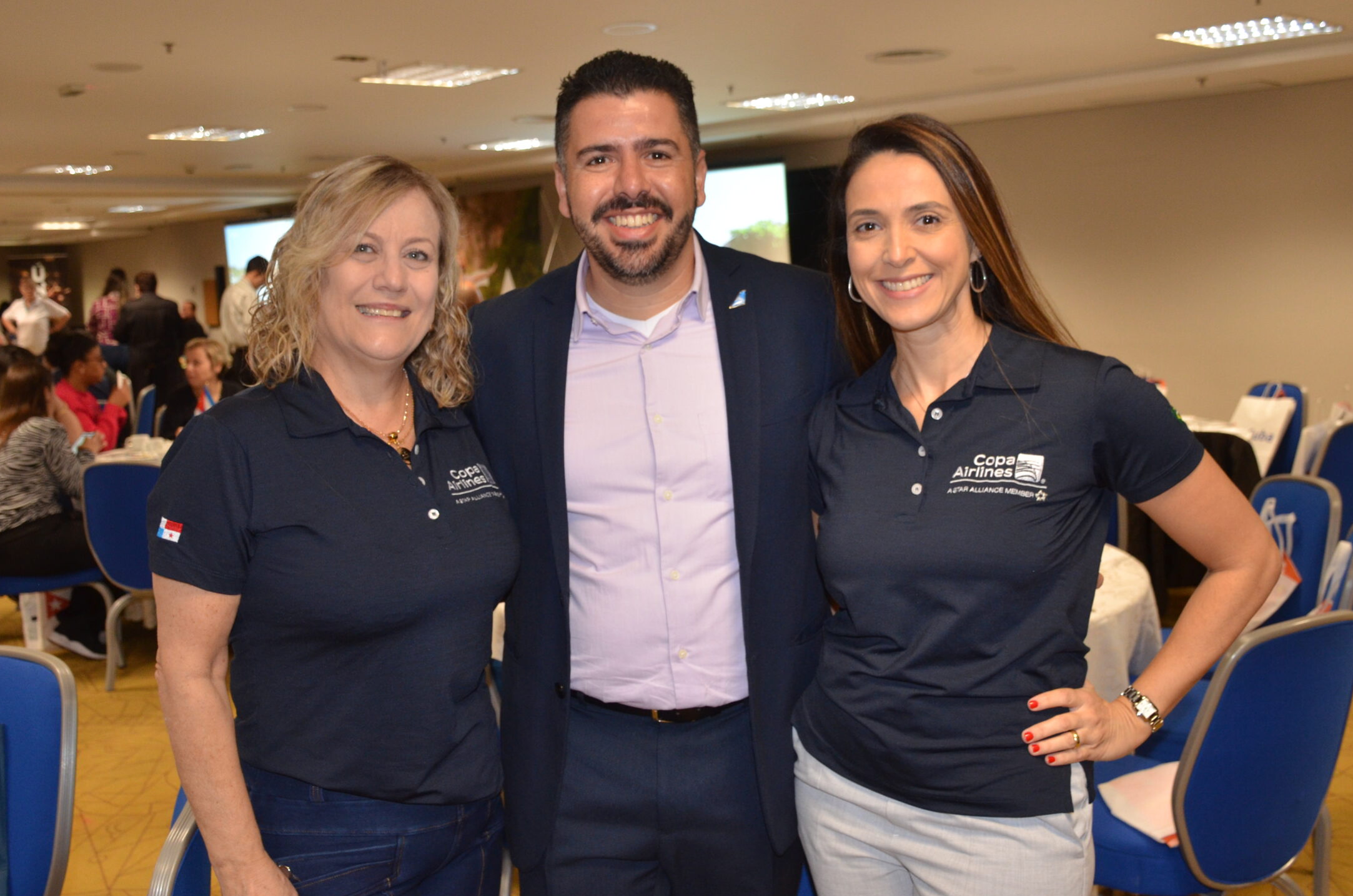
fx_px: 1463
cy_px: 435
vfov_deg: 34.1
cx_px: 665
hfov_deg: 49.6
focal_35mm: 39
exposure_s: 1/60
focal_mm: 22
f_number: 3.5
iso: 800
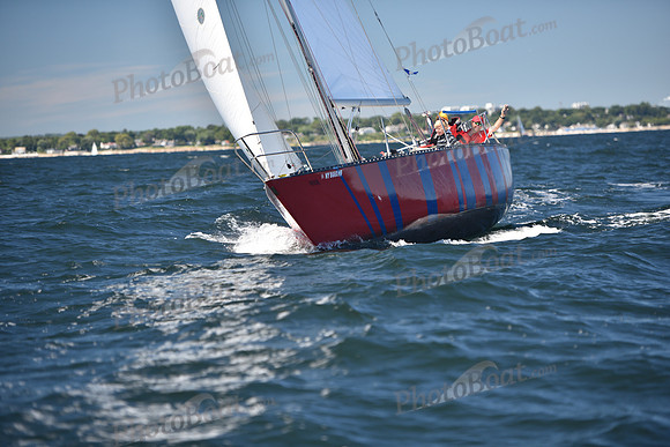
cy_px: 224
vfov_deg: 9.5
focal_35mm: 145
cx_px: 335
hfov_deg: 14.2
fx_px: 2699
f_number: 2.8
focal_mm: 145
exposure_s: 1/800
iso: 200
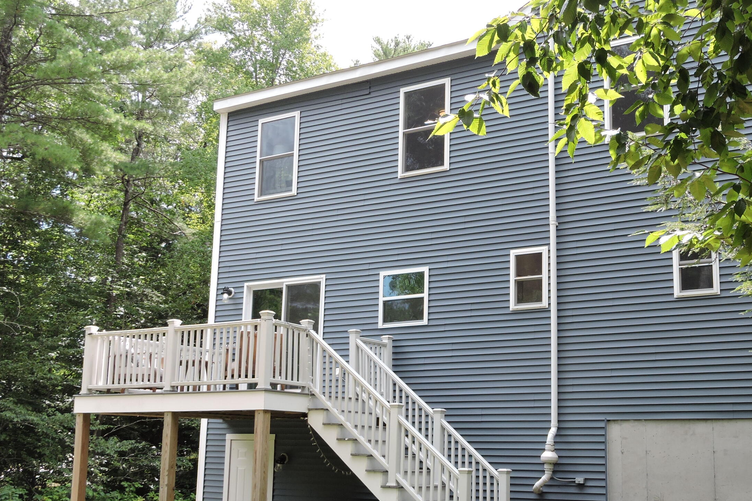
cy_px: 297
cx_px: 472
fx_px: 898
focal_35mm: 43
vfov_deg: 31.1
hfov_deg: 45.0
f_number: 3.5
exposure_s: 1/250
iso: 100
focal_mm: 5.4
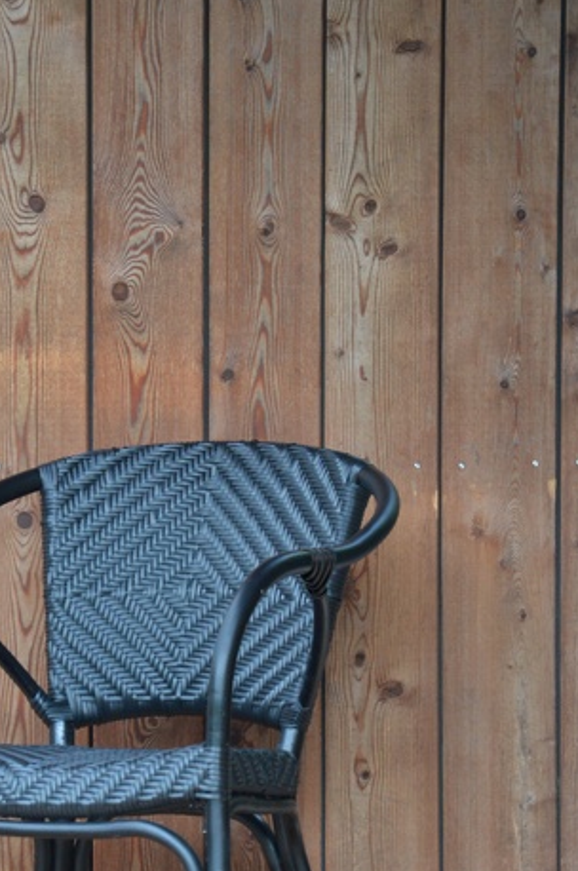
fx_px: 5507
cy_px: 548
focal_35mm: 228
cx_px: 106
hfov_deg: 6.0
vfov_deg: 9.0
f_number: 5.6
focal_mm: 92
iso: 1000
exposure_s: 1/60
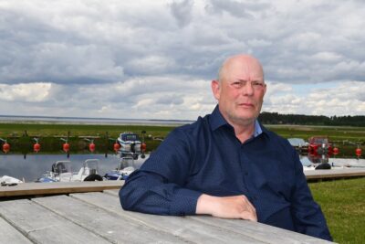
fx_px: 396
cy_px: 122
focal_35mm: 39
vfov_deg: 34.2
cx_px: 182
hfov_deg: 49.5
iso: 640
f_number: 18
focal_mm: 26
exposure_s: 1/250
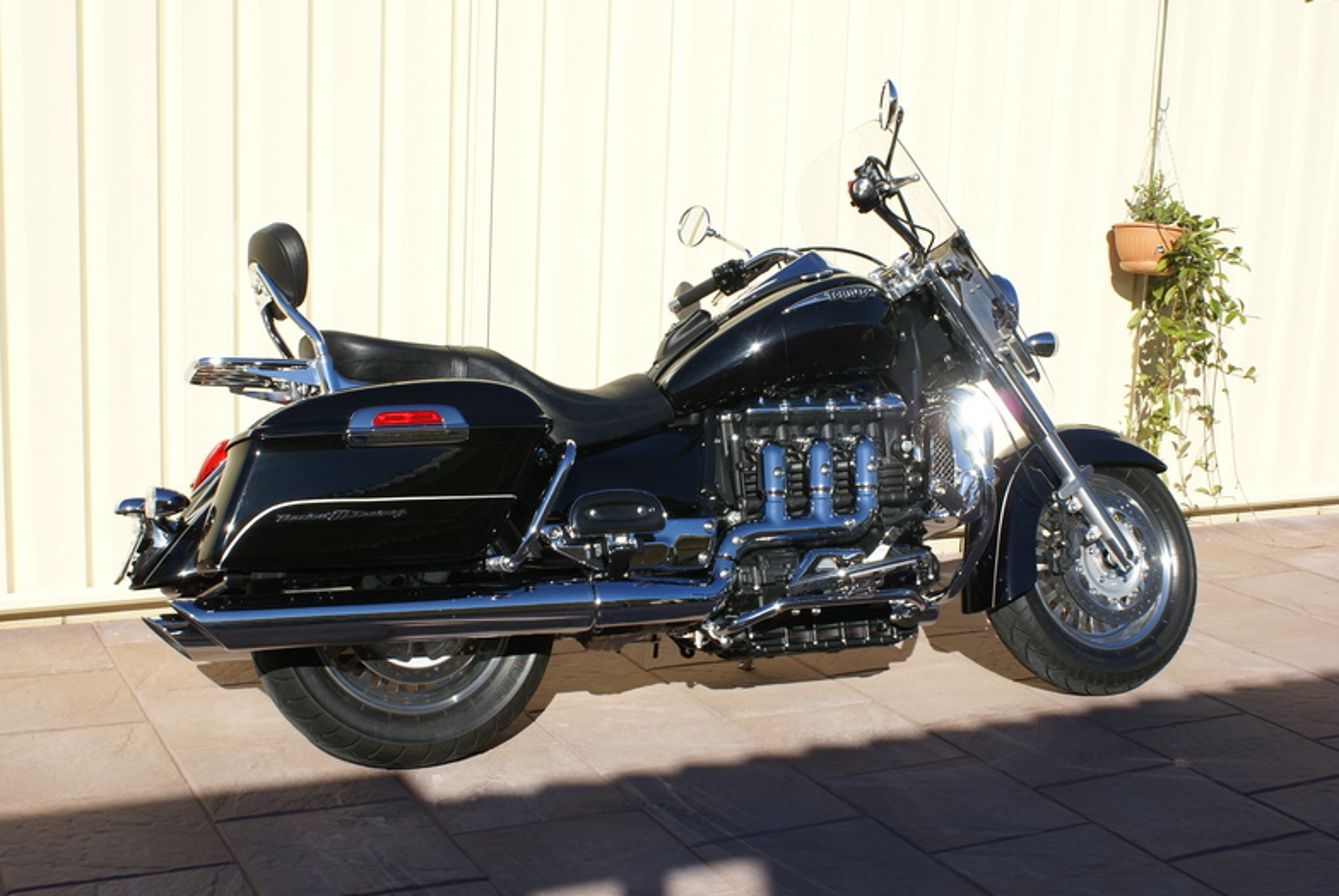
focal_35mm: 46
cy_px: 448
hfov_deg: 42.7
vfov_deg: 29.3
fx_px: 1713
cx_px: 658
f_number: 9
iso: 100
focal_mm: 30
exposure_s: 1/250
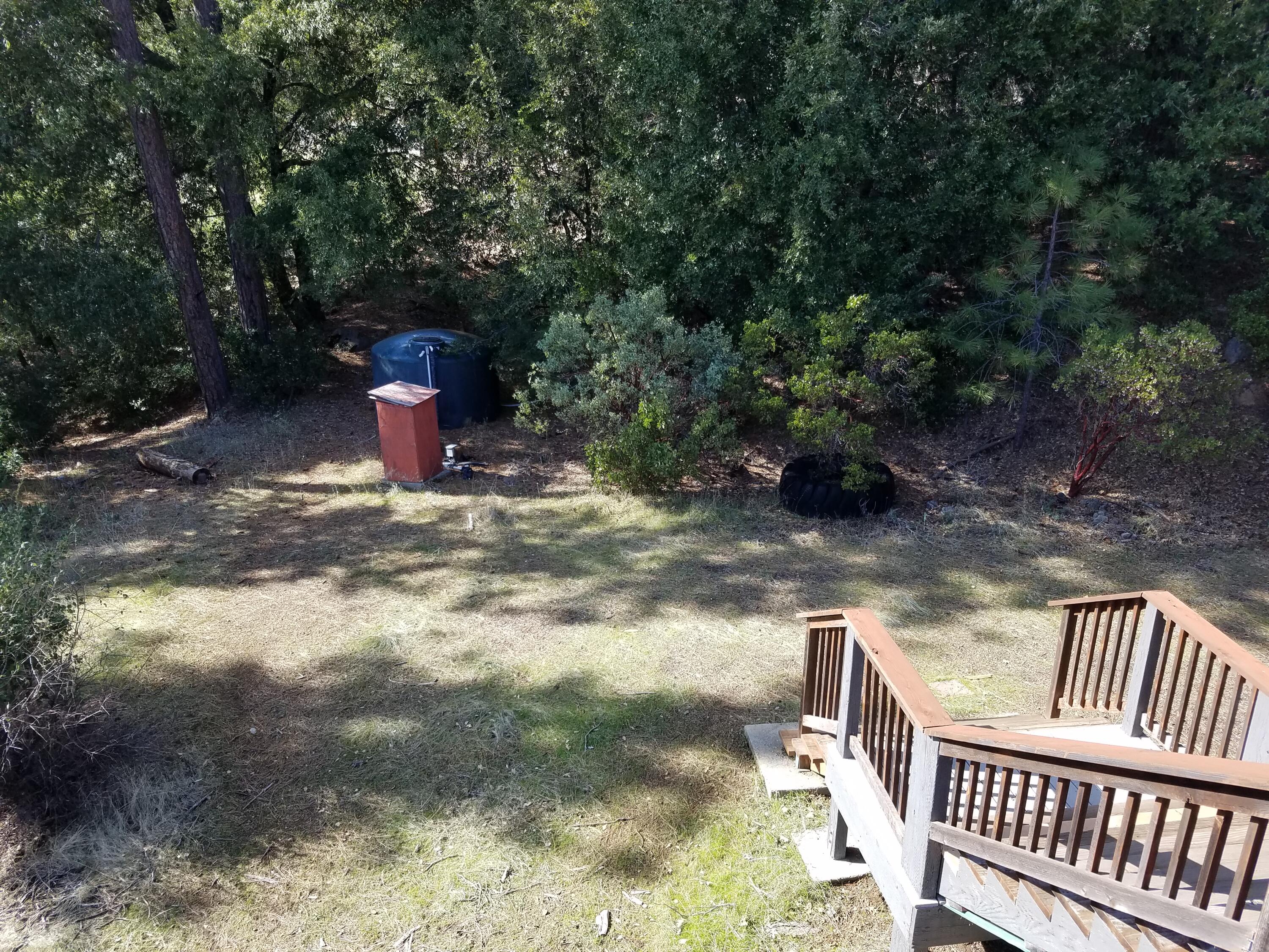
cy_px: 476
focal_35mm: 26
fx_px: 953
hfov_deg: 67.3
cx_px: 634
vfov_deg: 53.1
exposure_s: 1/512
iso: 50
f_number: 1.7
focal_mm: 4.2
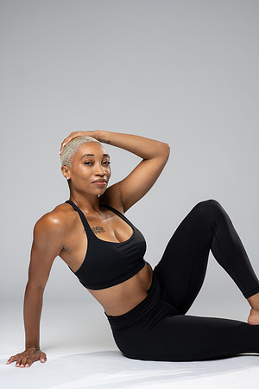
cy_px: 194
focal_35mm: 85
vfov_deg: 23.9
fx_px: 917
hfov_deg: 16.1
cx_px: 130
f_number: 3.2
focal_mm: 85
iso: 200
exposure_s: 1/160
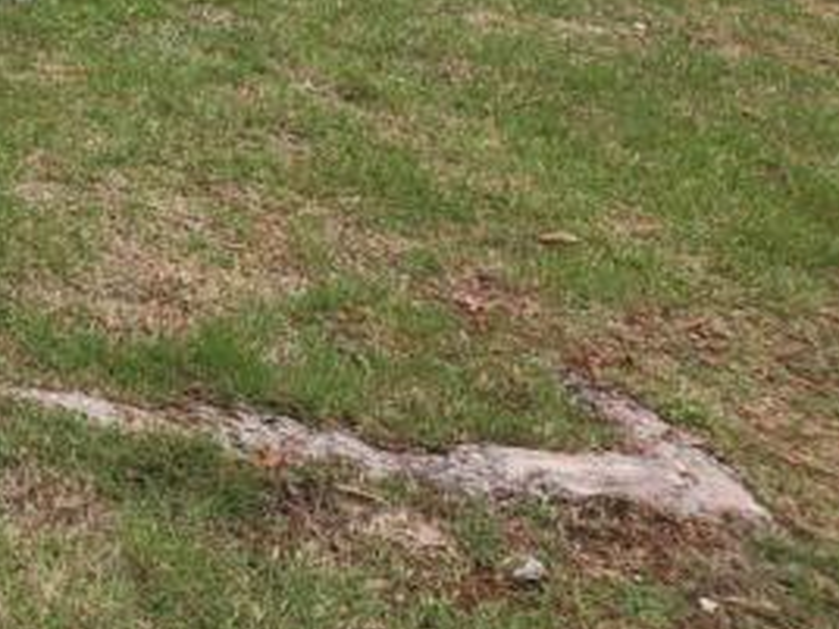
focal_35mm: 103
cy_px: -479
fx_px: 2496
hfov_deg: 15.6
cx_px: -789
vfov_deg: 13.1
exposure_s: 1/532
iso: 12
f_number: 1.8
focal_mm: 6.4
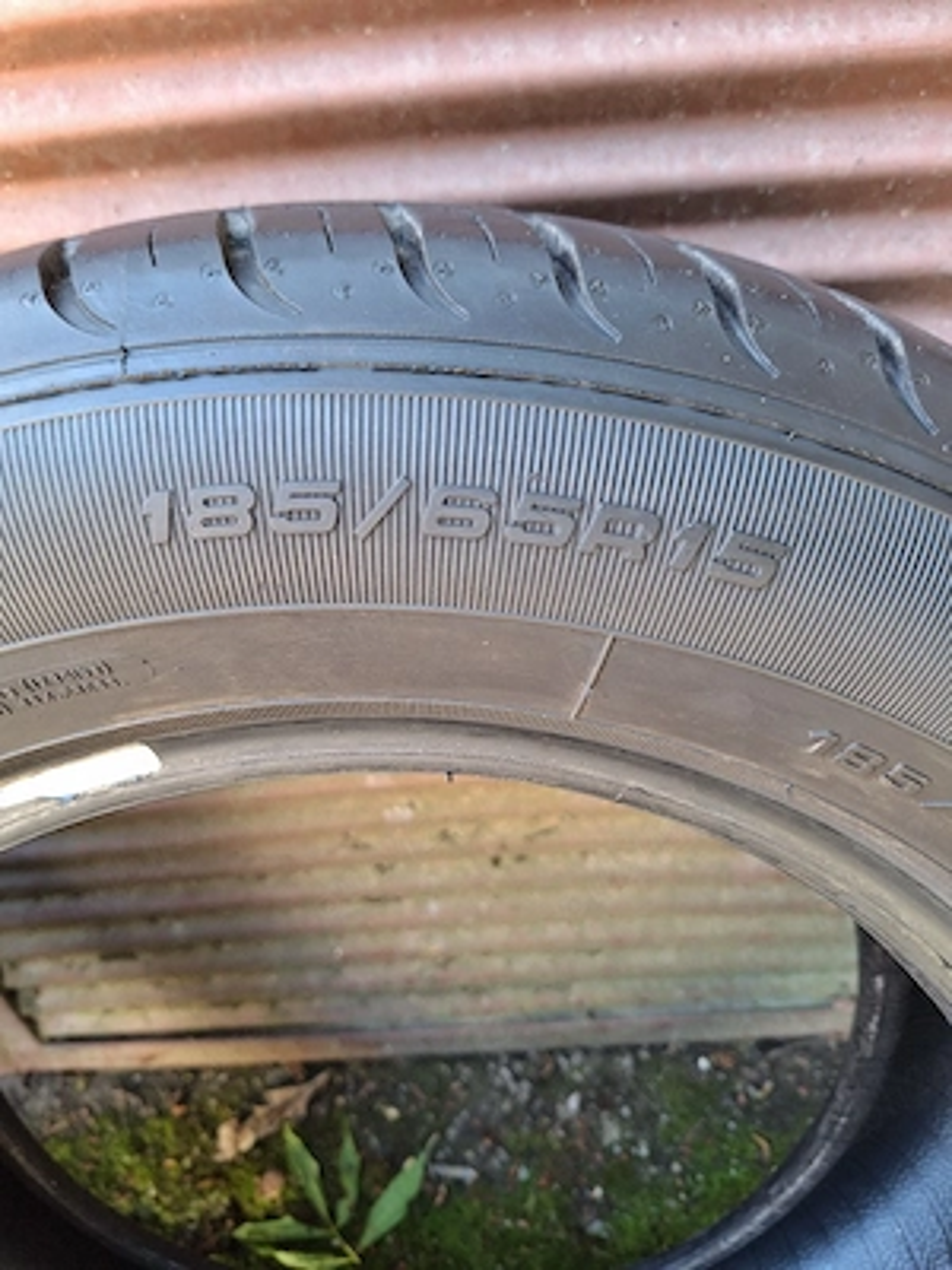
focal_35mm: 23
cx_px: 476
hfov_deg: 58.9
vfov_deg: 73.9
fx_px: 843
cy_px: 635
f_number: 1.8
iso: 125
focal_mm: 5.54
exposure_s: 1/50
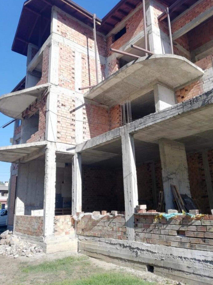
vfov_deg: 65.3
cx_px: 108
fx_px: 221
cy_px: 144
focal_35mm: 27
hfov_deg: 51.4
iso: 50
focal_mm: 3.81
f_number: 2.2
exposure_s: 1/571
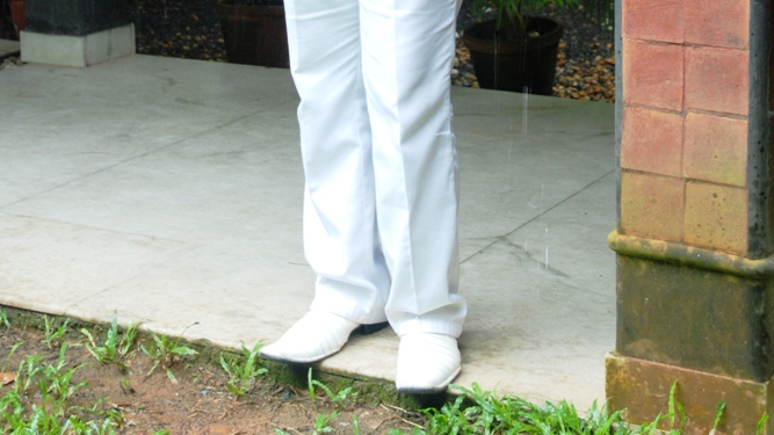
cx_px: 396
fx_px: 1535
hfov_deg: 28.3
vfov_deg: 15.3
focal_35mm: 75
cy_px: -158
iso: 320
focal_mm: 31
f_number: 5
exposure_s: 1/80
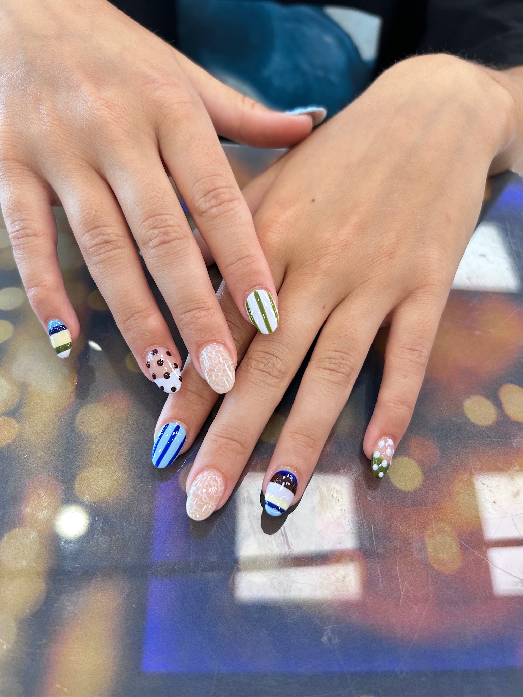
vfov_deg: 67.3
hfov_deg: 53.1
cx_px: 262
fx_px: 524
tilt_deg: -51.7
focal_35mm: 26
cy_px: 348
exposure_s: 1/120
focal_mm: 5.7
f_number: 1.5
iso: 125
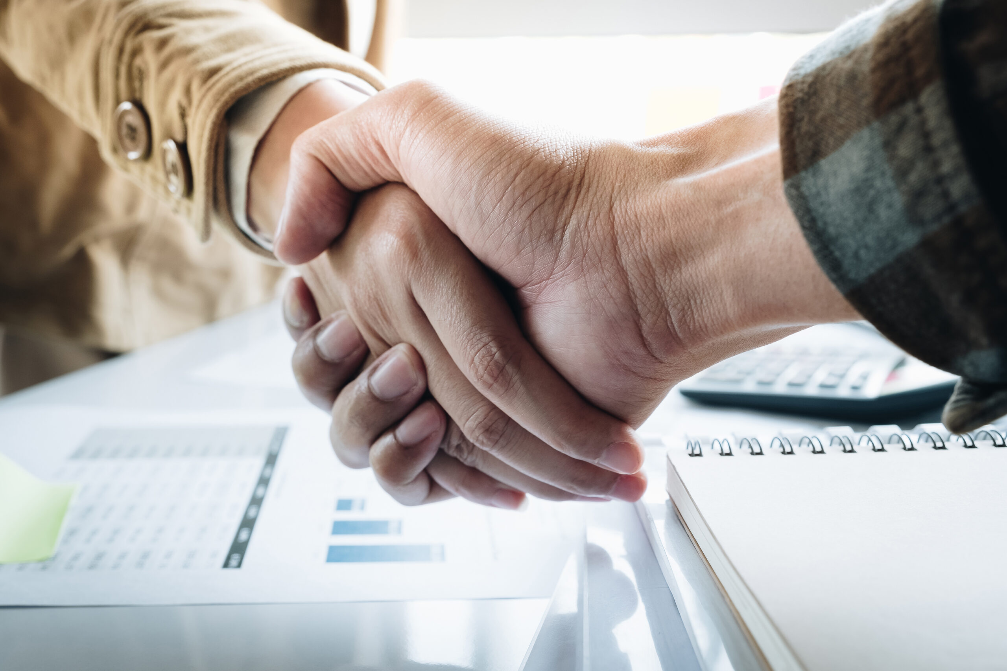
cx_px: 504
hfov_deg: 47.4
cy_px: 336
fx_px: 1147
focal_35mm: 41
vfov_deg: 32.6
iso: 800
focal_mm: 27.4
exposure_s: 1/13
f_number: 5
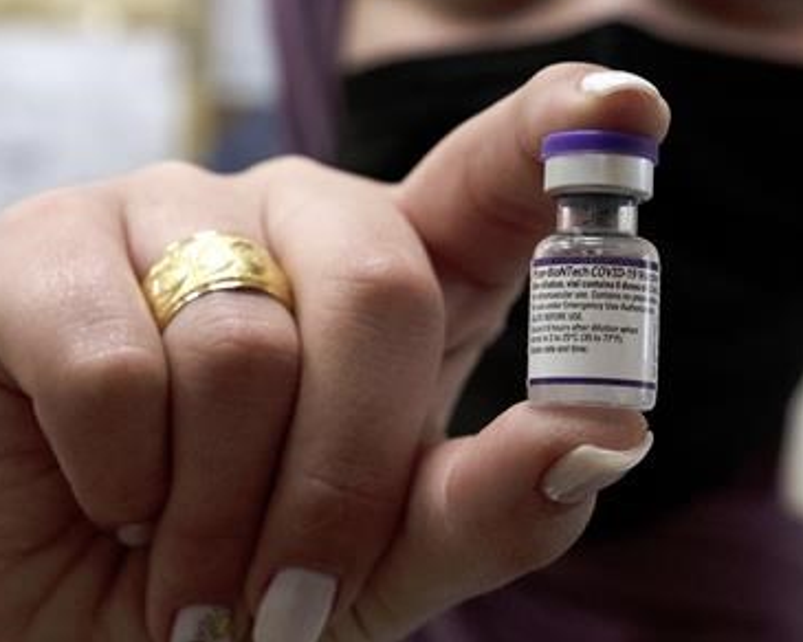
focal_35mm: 117
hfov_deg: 16.4
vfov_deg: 13.2
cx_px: 385
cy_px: 311
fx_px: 2781
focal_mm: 70
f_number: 8
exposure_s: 1/320
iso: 3200
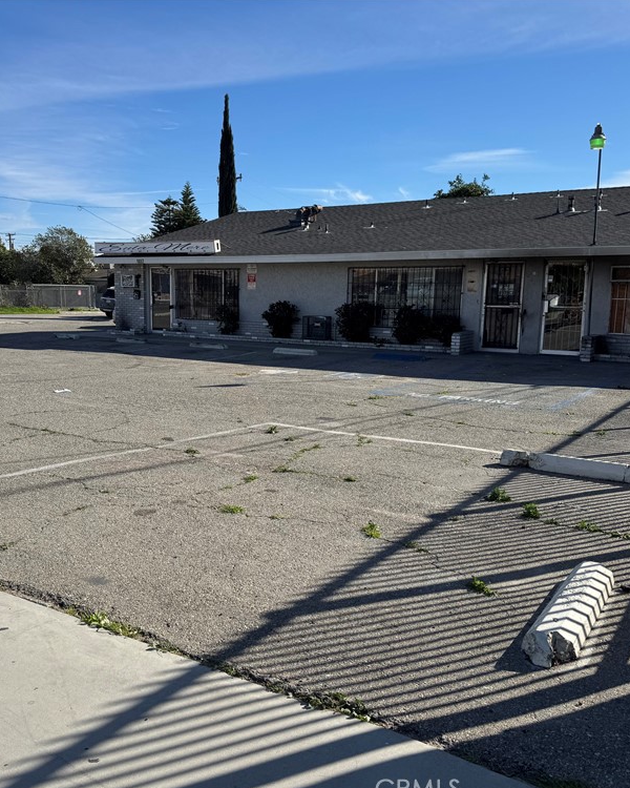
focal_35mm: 32
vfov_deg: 55.7
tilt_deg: -10.8
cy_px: 400
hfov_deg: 45.5
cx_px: 250
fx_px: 746
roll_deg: -1.4
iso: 80
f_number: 1.78
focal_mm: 6.76
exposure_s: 1/4310
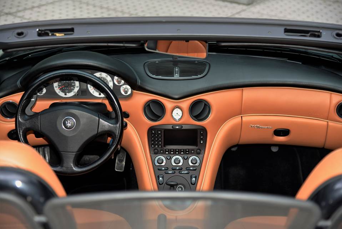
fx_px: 589
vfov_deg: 21.9
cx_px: 171
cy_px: 114
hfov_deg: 32.4
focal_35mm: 62
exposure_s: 1/60
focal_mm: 62
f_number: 4
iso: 800
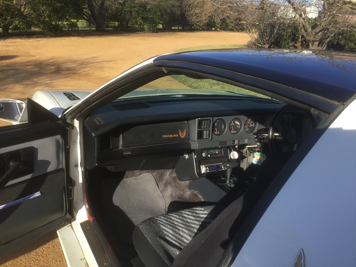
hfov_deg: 58.4
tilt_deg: -22.0
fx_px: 319
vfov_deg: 45.4
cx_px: 178
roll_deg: -5.6
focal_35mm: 31
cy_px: 134
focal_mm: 3.3
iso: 25
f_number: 2.4
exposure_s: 1/608
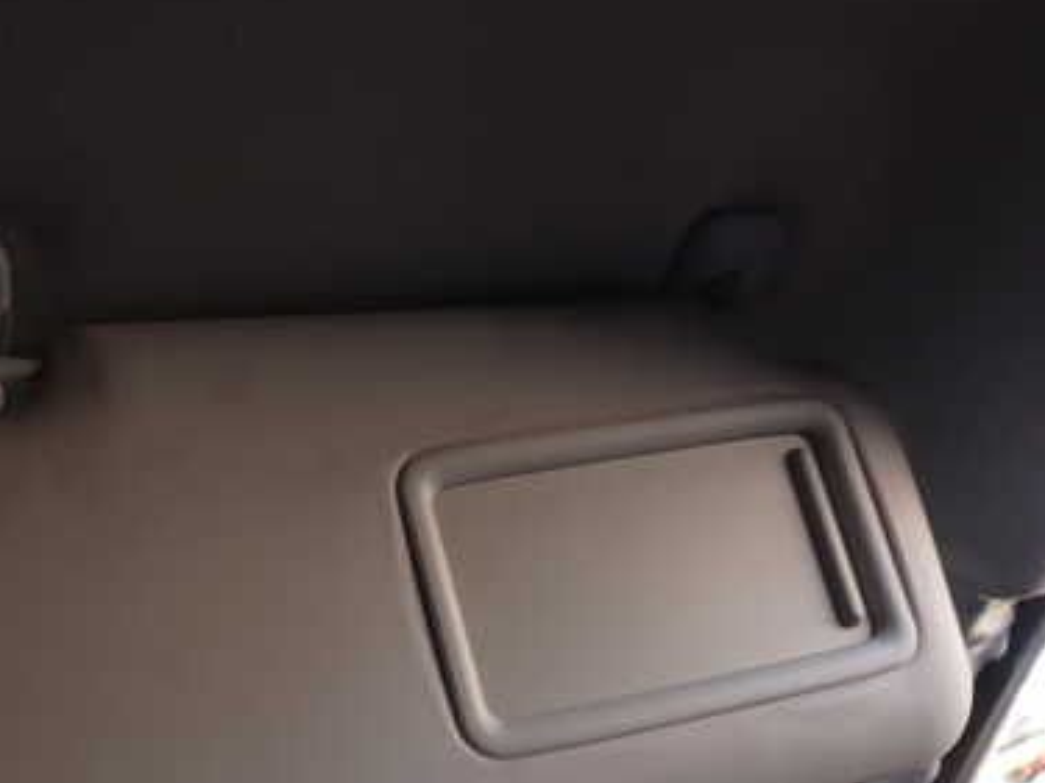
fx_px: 1207
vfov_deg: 35.3
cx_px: 298
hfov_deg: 45.6
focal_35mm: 40
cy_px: 563
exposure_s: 1/60
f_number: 2.8
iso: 100
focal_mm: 4.5
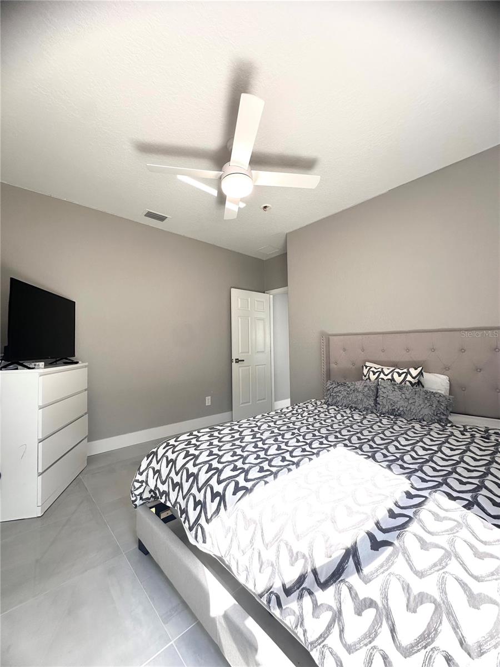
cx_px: 250
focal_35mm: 14
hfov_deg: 85.7
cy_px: 334
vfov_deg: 102.1
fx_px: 270
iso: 64
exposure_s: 1/99
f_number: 2.2
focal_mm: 2.22
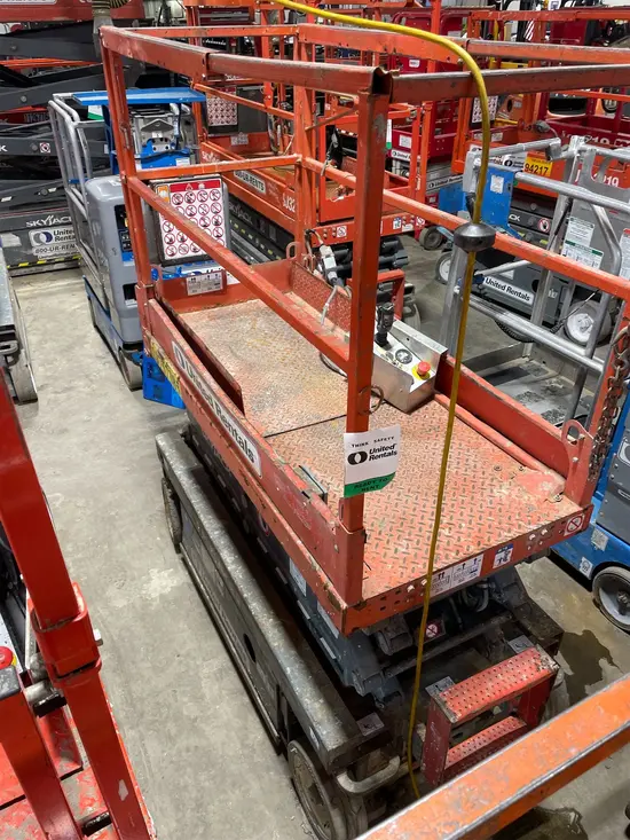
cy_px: 420
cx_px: 315
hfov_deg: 53.1
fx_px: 631
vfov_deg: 67.3
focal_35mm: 26
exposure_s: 1/60
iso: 100
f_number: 1.6
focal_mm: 4.2
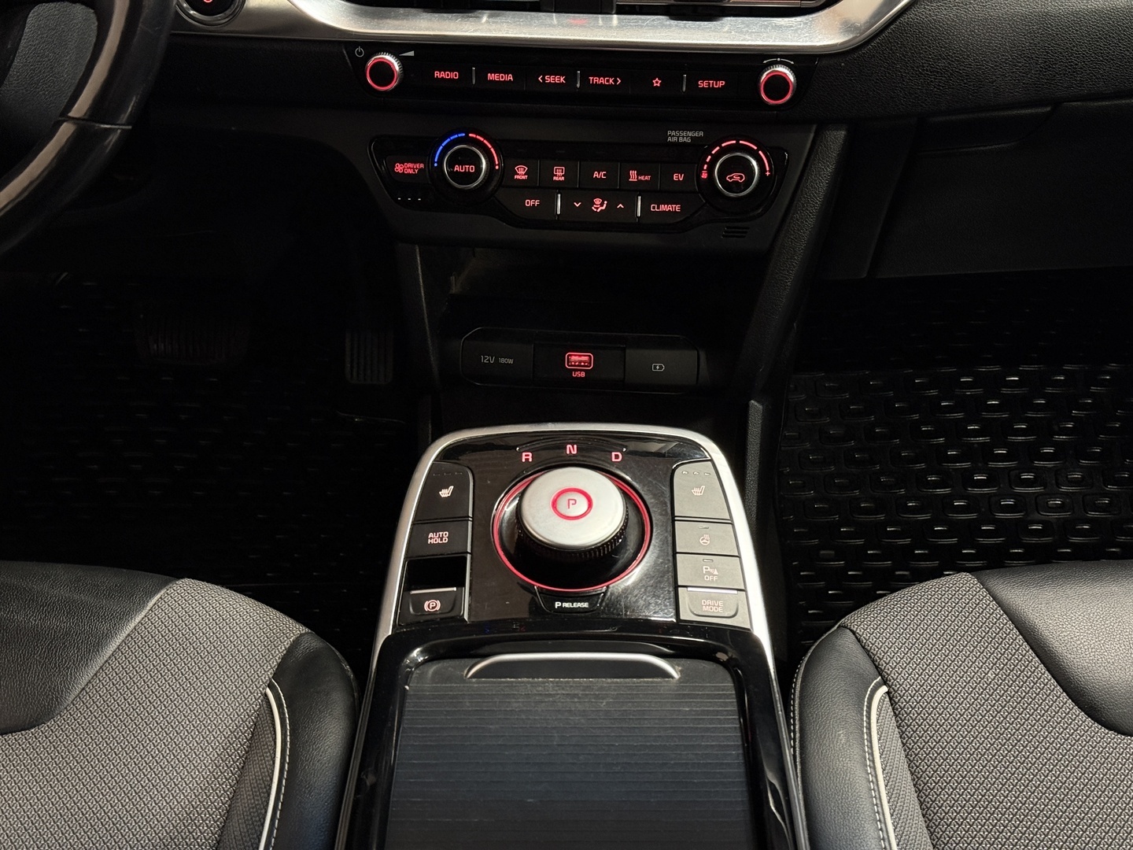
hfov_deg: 39.7
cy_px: 425
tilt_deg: -34.2
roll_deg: +0.8
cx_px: 566
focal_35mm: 48
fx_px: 1571
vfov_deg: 30.3
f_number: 1.78
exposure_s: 1/33
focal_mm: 6.76
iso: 320
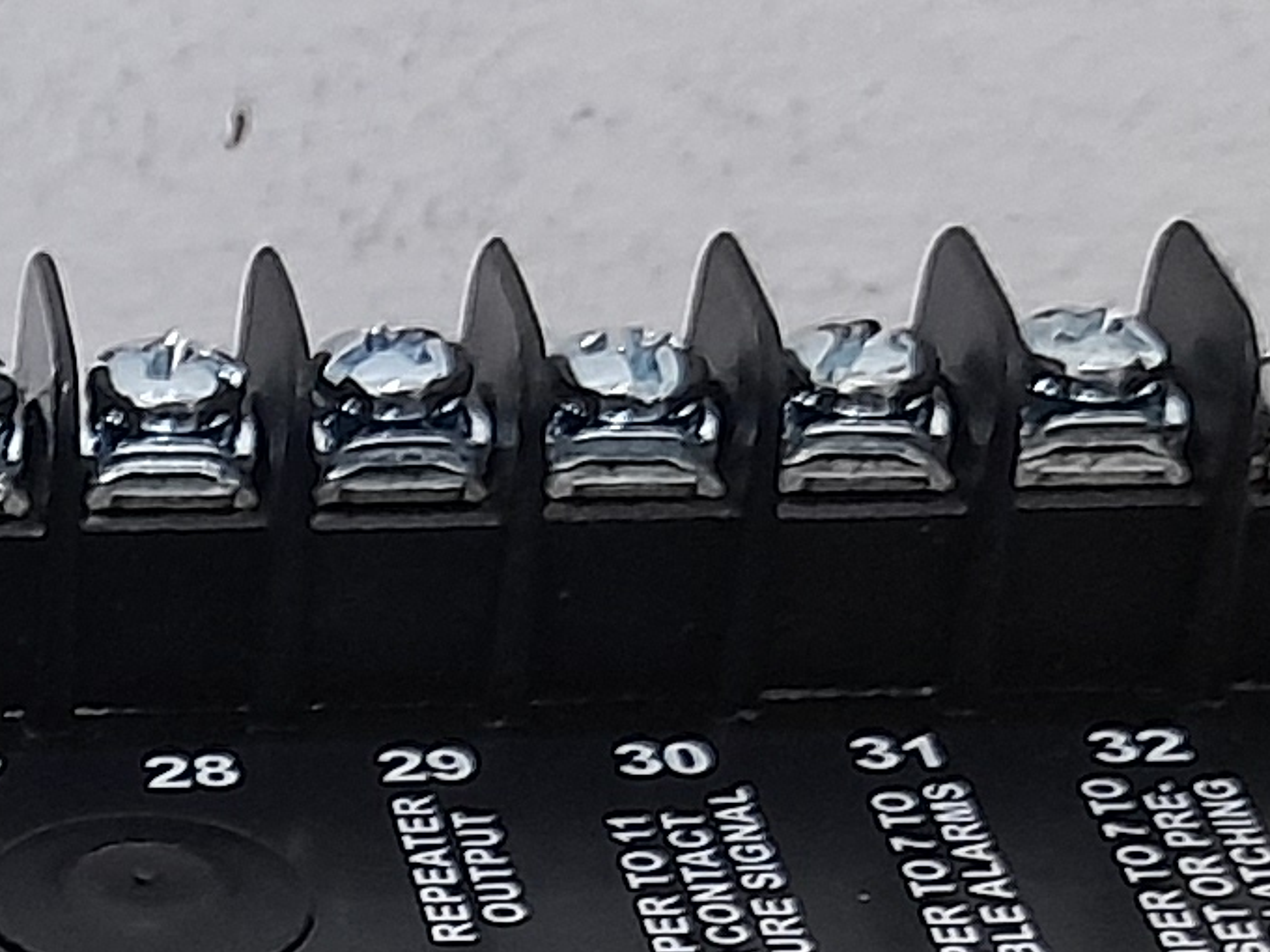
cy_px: 1499
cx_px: -893
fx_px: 5393
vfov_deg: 9.7
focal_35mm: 147
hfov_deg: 12.5
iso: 320
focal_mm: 4.6
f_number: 2
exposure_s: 1/33
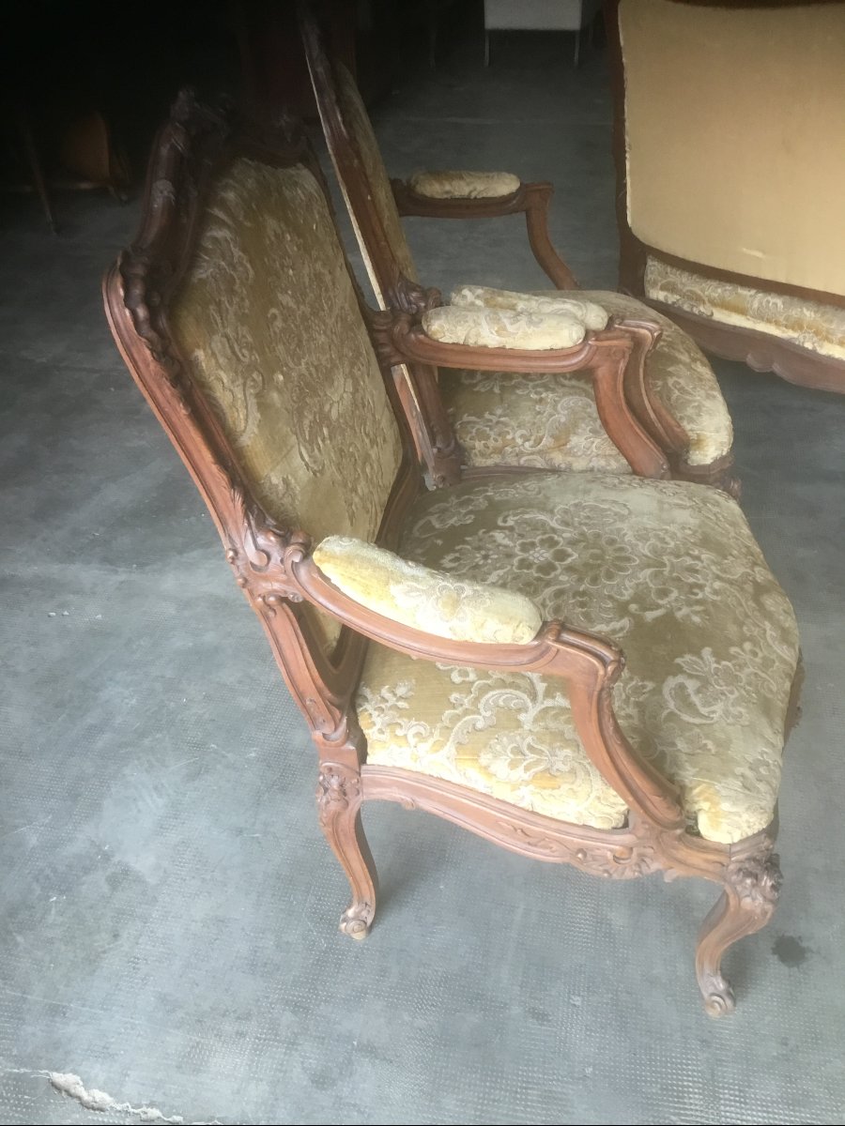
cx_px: 422
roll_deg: -0.7
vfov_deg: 58.4
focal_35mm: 31
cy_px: 563
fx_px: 1009
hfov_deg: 45.4
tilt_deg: -35.7
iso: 125
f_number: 2.4
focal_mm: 3.3
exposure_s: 1/33
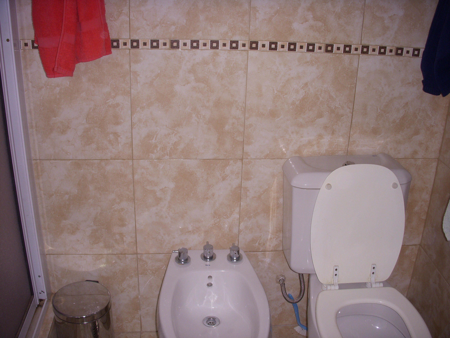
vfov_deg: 37.7
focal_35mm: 38
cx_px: 225
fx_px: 494
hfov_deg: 49.0
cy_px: 169
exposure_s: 1/30
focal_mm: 6.3
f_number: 3.3
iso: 100
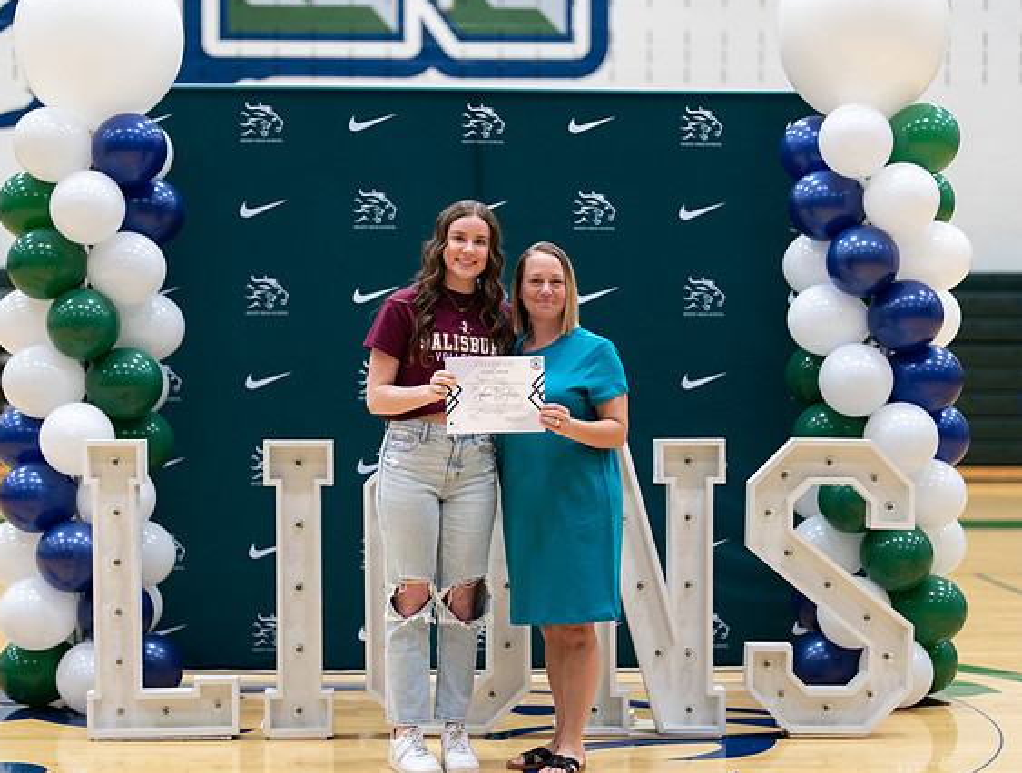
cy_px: 451
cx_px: 484
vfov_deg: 22.0
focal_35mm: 67
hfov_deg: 28.9
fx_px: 1984
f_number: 1.2
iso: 400
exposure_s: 1/320
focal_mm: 50
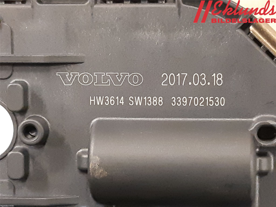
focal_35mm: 26
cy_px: 104
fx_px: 207
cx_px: 138
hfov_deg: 67.3
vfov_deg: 53.1
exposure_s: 1/25
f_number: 1.7
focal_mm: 3.93
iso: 400
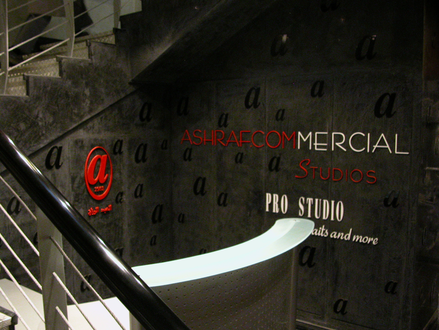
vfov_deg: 41.8
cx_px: 220
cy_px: 165
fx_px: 431
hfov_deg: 54.0
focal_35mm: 34
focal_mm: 8.9
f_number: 2.8
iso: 400
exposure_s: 1/30
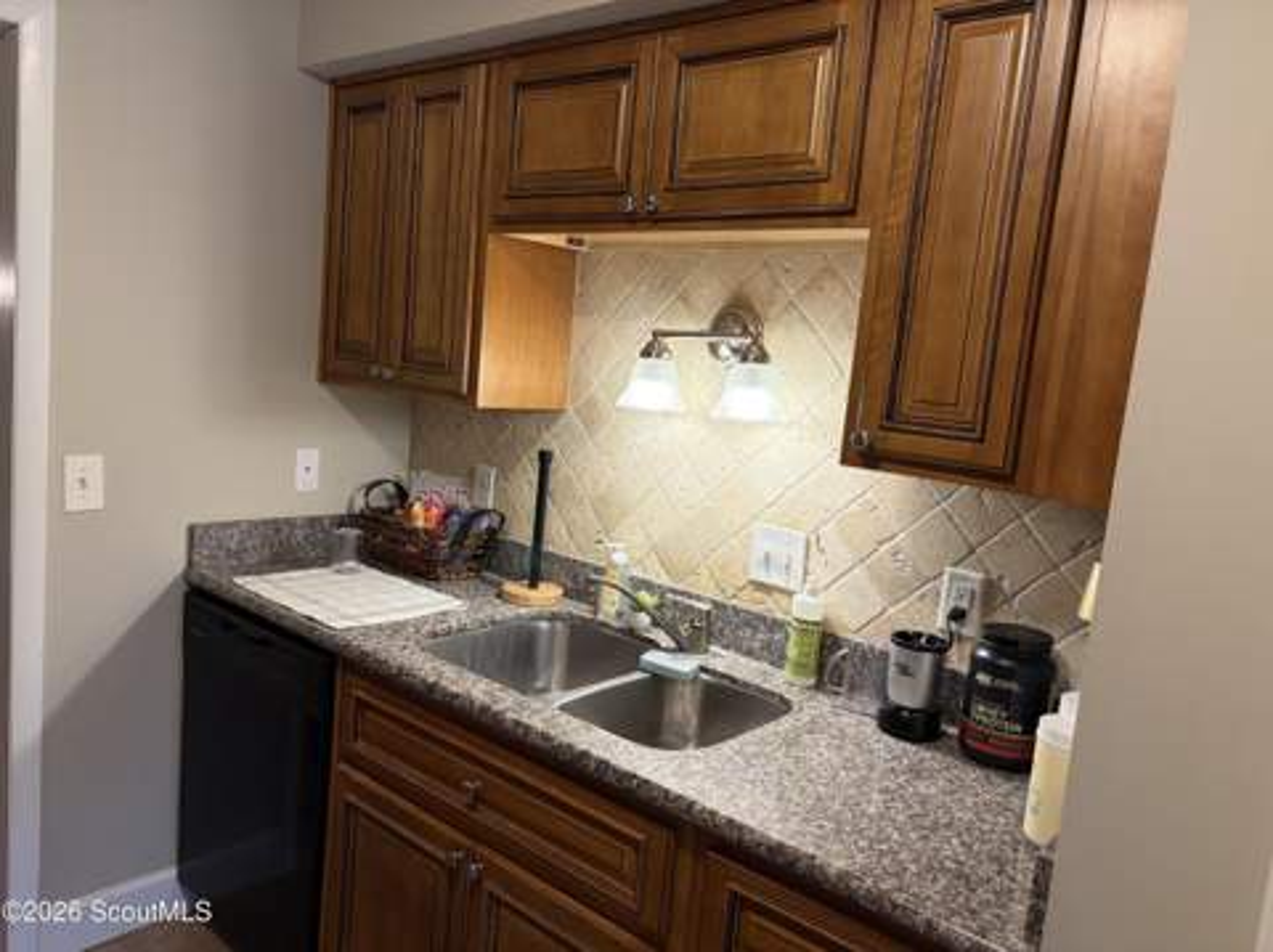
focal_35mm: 26
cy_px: 476
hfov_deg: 67.4
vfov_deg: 53.0
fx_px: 955
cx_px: 636
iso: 200
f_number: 1.6
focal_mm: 5.96
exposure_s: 1/60
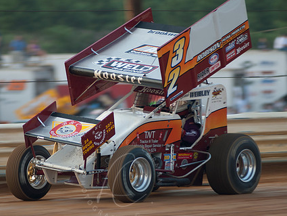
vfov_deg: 3.8
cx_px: 121
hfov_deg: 5.0
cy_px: 117
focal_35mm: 394
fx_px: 3268
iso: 100
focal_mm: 200
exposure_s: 1/400
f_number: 2.8
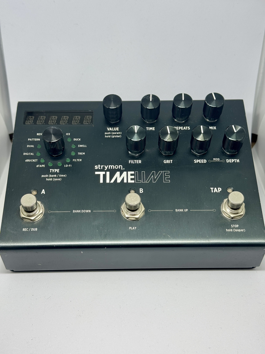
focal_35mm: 48
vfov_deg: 39.7
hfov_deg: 30.3
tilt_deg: -36.1
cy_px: 177
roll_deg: +0.3
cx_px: 132
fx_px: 490
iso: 50
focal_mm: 6.76
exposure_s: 1/121
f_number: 1.78
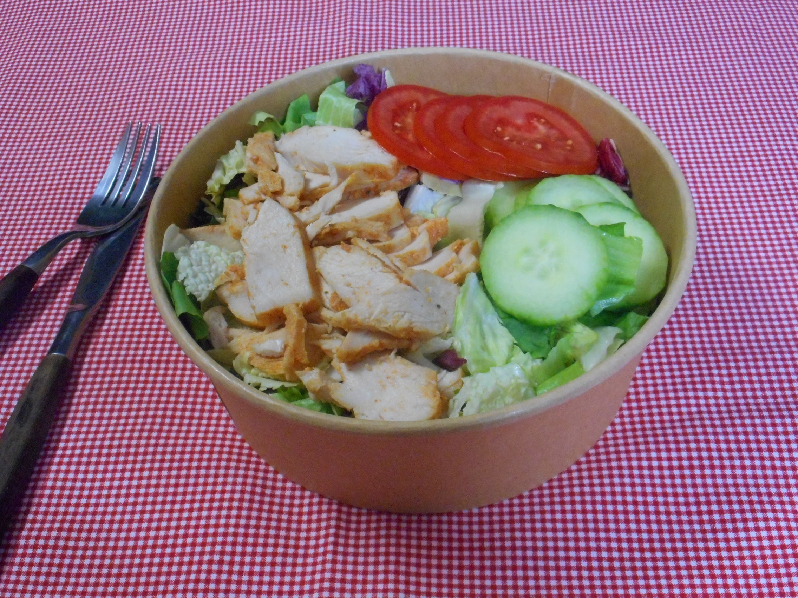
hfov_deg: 42.9
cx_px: 399
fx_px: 1014
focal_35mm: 44
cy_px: 299
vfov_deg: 32.9
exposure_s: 1/20
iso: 800
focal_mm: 7.9
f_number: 4.7
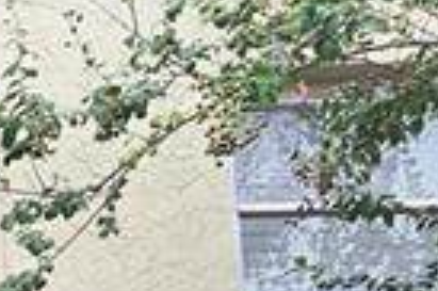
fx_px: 2175
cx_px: -457
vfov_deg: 6.4
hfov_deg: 10.5
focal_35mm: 179
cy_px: 1106
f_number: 1.8
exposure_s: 1/120
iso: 32
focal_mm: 5.4
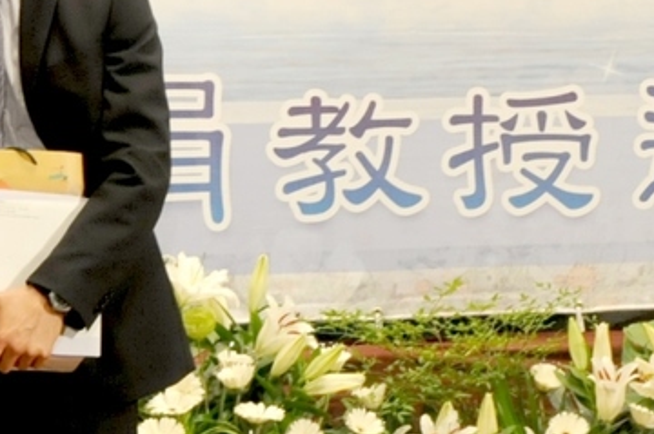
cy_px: 61
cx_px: 421
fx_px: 3447
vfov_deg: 7.2
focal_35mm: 190
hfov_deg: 10.8
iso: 800
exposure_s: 1/40
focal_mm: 38
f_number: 5
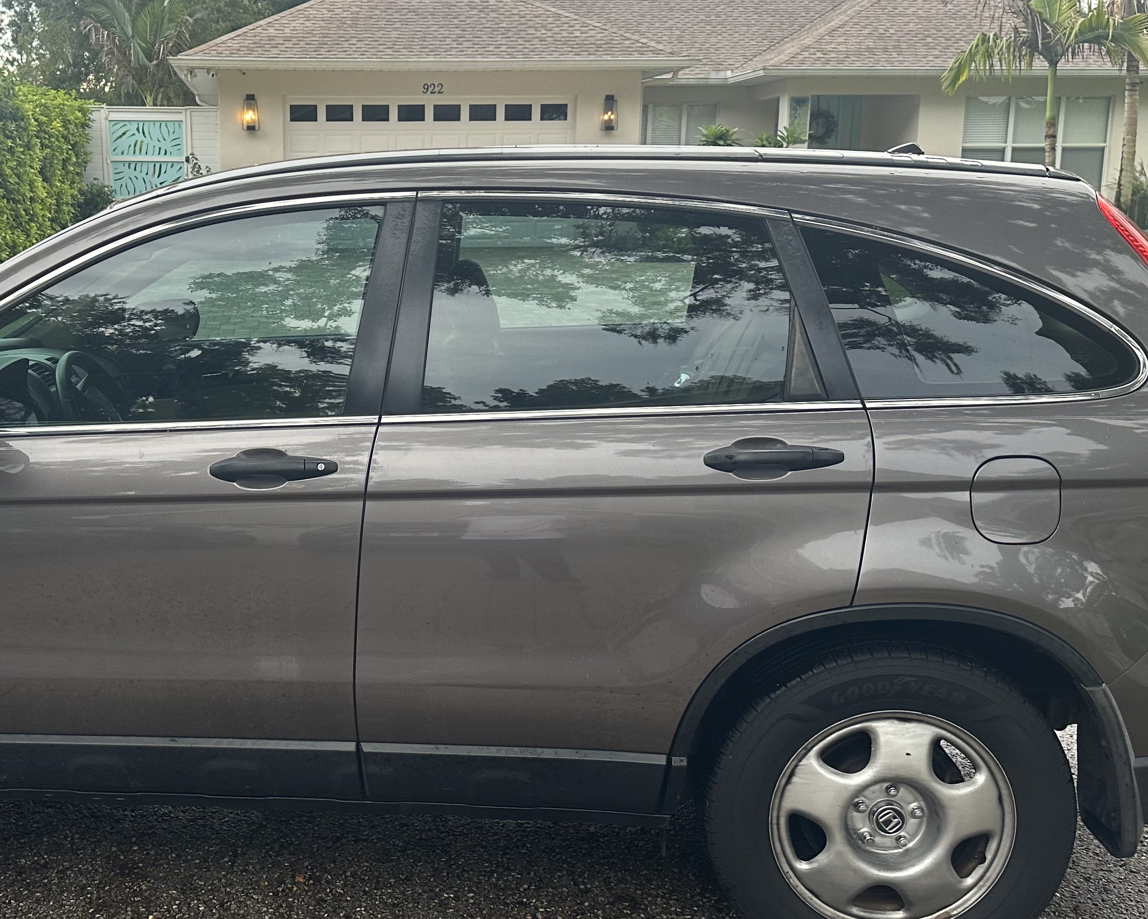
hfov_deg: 43.0
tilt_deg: -11.8
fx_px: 1427
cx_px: 355
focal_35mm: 42
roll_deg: -0.2
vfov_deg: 35.7
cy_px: 484
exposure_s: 1/121
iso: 125
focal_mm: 6.86
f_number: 1.78
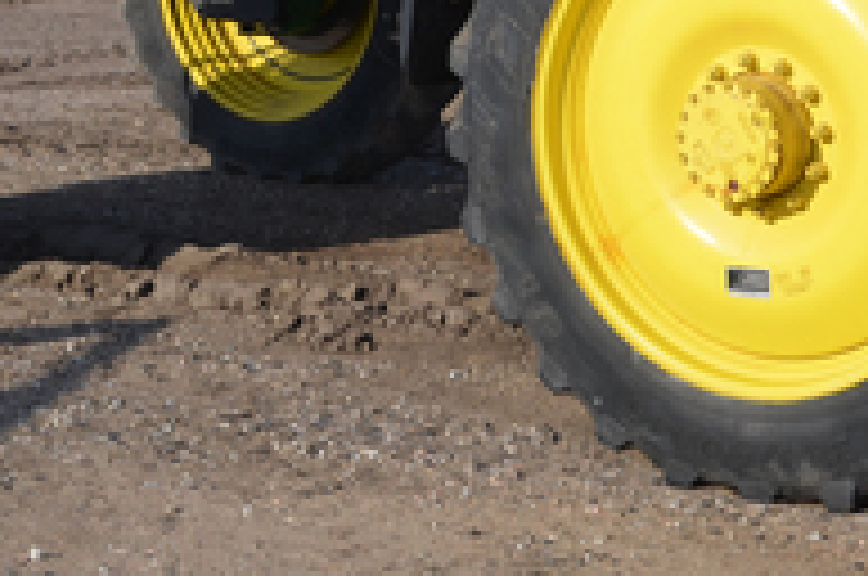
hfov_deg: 18.6
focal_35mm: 110
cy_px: -225
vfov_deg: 12.0
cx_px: 571
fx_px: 2648
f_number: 8
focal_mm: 26
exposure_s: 1/250
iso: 125
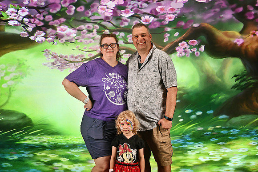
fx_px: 430
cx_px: 129
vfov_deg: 22.6
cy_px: 86
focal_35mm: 60
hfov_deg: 33.4
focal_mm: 40
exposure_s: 1/200
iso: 640
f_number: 7.1
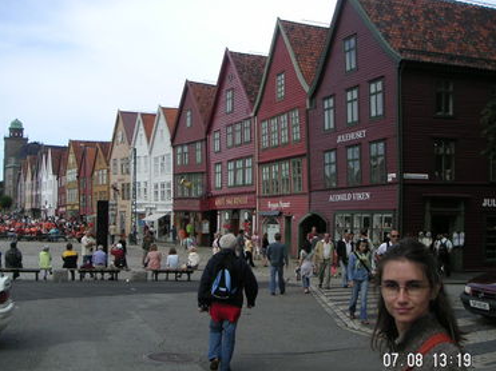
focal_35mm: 41
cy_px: 199
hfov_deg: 45.8
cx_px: 241
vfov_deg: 35.1
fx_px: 587
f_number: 2.8
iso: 50
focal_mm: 6
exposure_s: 1/750
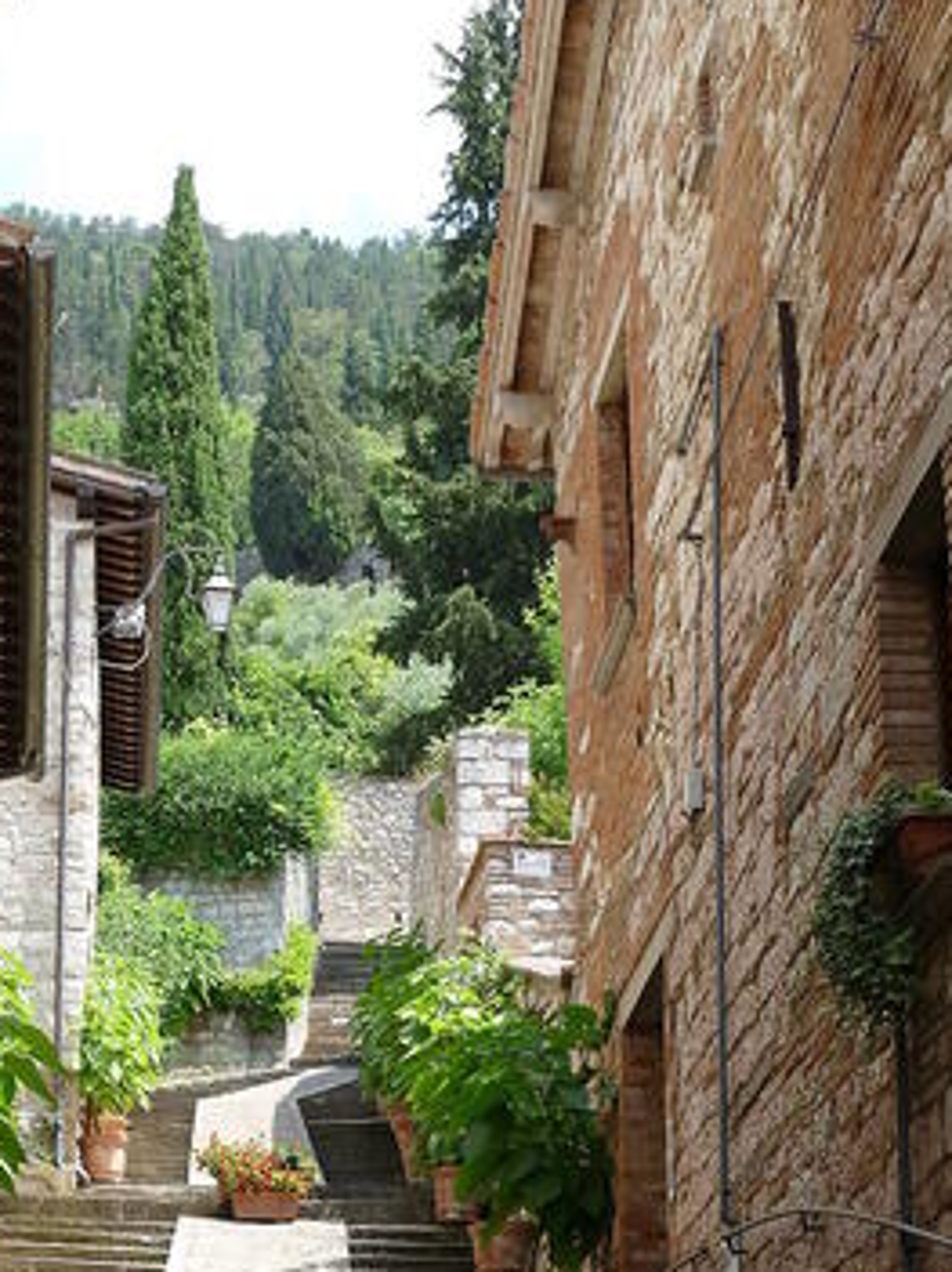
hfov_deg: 18.6
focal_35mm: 79
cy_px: 989
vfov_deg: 24.4
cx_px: 329
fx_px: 2899
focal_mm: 17.54
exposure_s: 1/200
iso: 100
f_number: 5
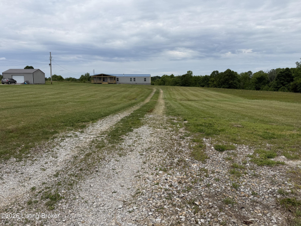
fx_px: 209
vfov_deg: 56.8
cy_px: 113
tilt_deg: -8.3
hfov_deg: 71.6
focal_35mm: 24
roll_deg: +0.1
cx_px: 150
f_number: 1.78
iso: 80
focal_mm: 6.76
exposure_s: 1/7353
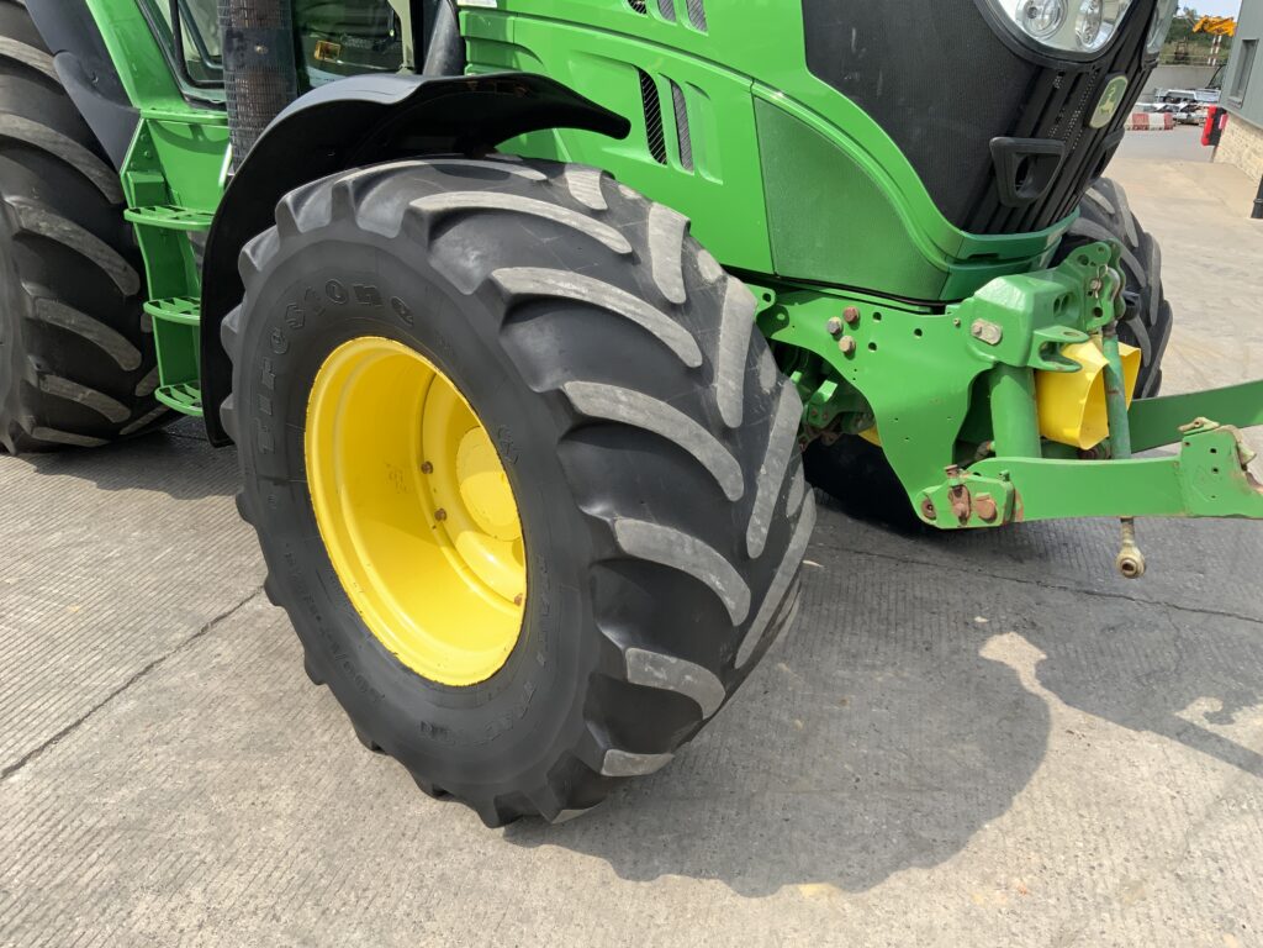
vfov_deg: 48.2
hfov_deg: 61.7
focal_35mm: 29
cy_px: 474
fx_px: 1058
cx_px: 632
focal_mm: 3
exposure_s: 1/586
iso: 16
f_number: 1.8
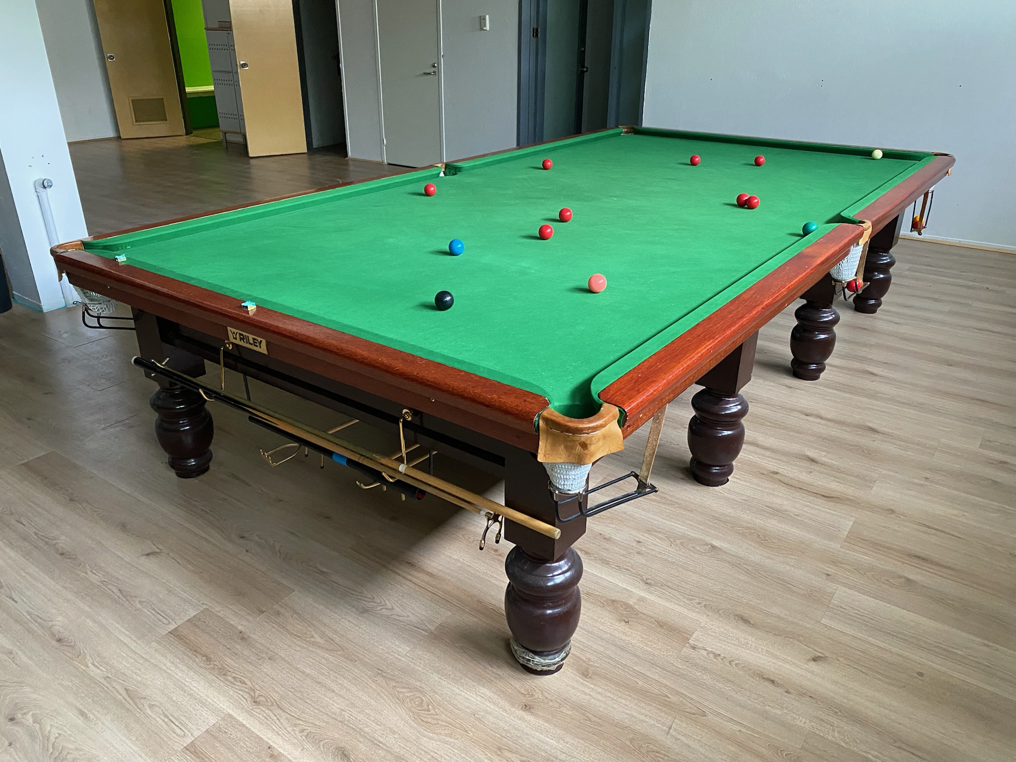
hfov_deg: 67.3
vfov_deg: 53.1
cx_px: 508
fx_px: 763
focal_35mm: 26
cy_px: 381
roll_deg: -0.1
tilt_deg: -25.4
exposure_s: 1/60
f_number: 1.8
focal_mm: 4.25
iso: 400
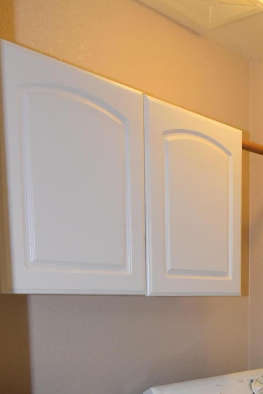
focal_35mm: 52
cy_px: 375
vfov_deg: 35.3
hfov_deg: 23.8
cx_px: 313
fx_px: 569
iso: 800
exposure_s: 1/80
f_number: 4.5
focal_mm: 12
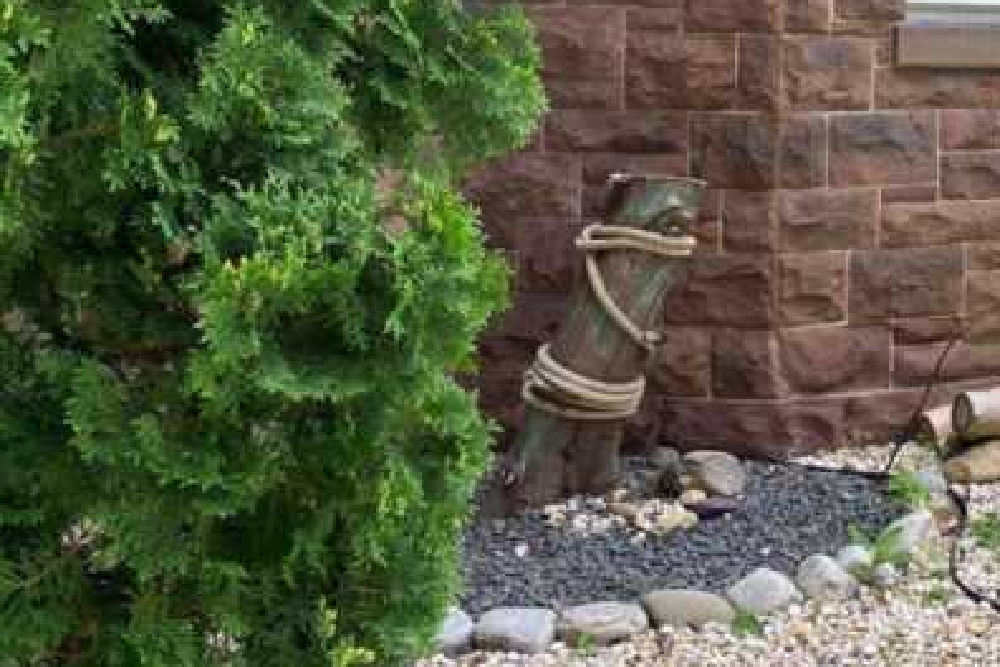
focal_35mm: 70
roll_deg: +0.1
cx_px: 1212
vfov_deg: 19.0
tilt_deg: +0.9
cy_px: 28
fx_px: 1944
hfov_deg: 25.7
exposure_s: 1/554
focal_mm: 4.25
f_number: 1.8
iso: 32
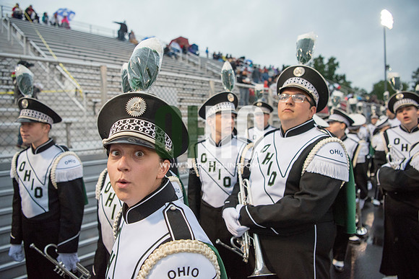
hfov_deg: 73.7
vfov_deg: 53.2
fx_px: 279
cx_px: 210
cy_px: 140
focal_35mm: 24
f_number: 3.2
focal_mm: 24
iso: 2000
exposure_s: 1/800
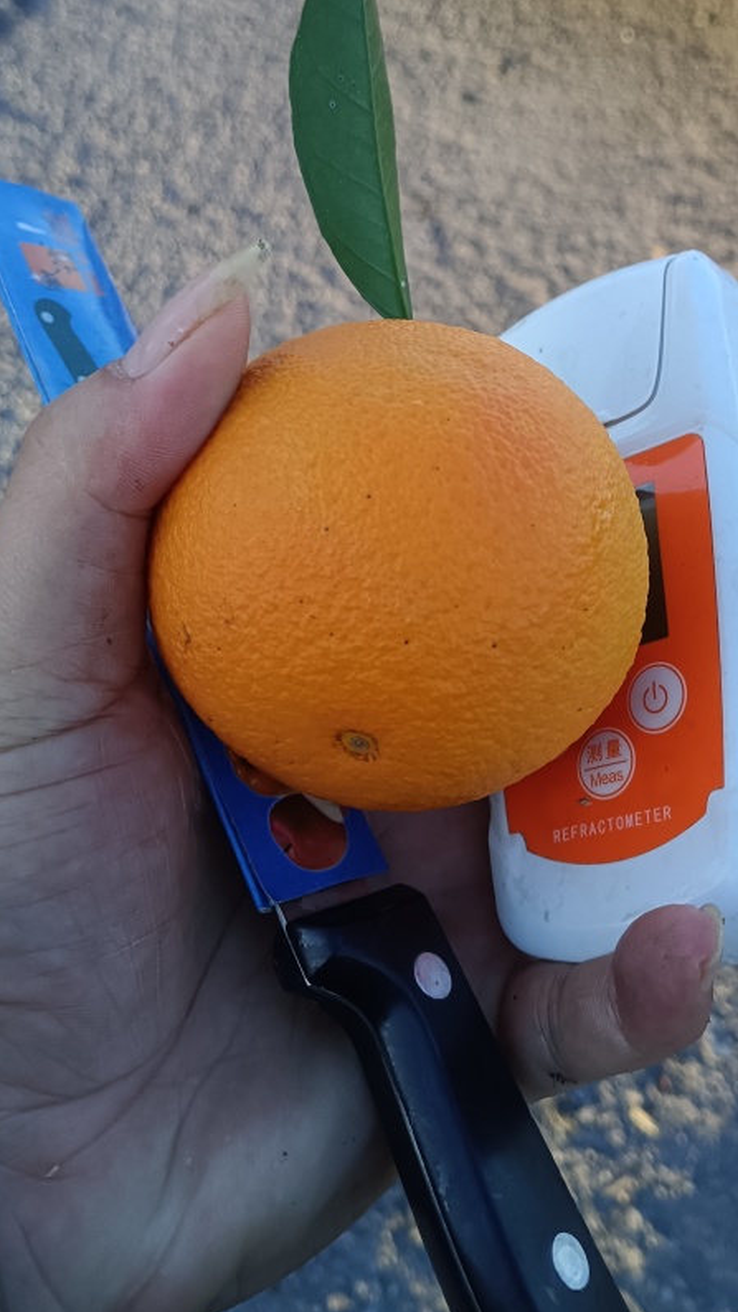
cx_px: 513
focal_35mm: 38
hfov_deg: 30.9
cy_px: 456
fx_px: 1322
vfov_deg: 52.0
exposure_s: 1/100
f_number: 1.8
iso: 131
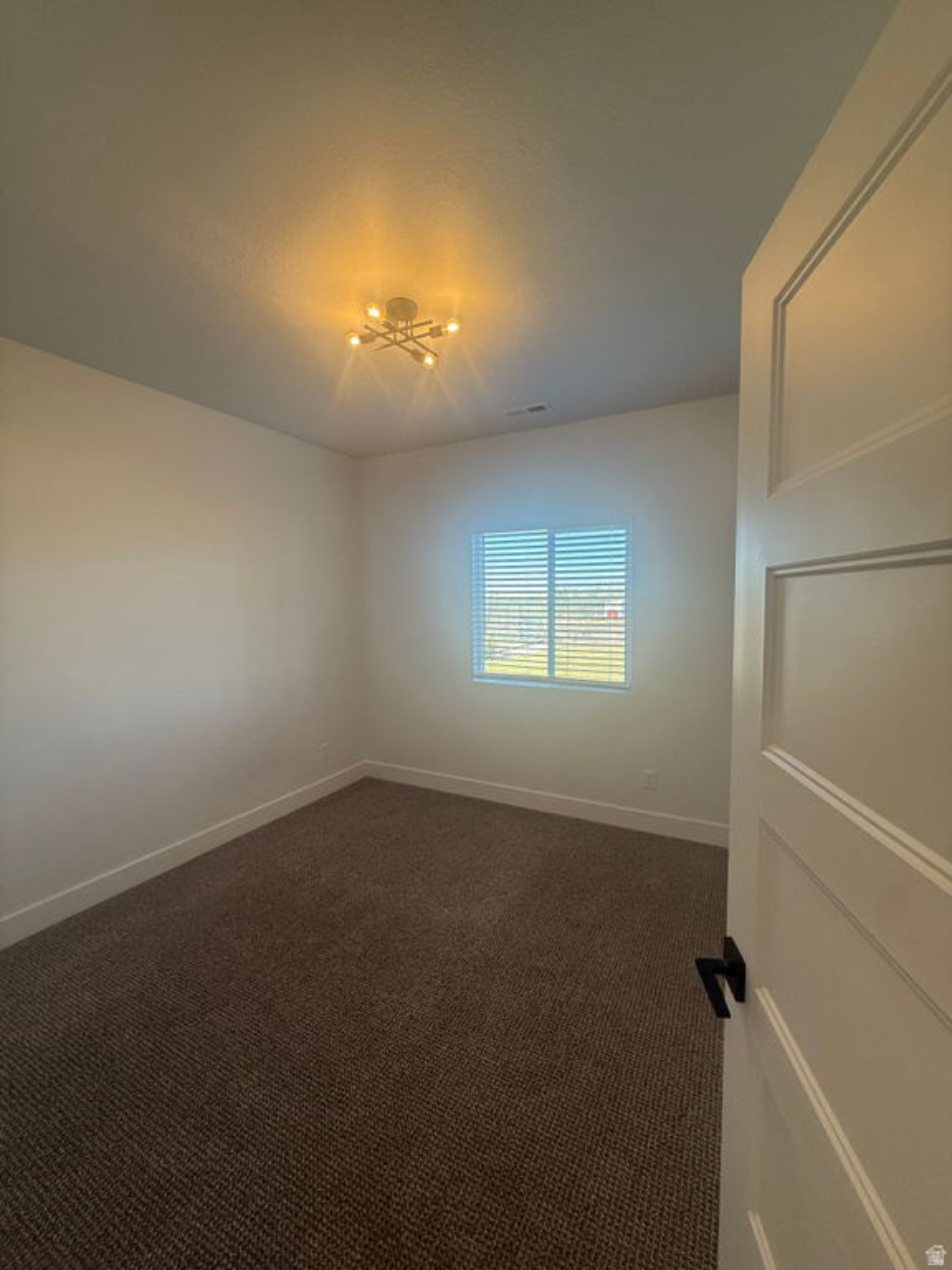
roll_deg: +1.0
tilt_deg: -2.5
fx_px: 513
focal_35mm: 14
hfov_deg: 85.7
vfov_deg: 102.1
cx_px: 476
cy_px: 635
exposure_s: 1/120
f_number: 2.2
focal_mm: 2.22
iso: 100
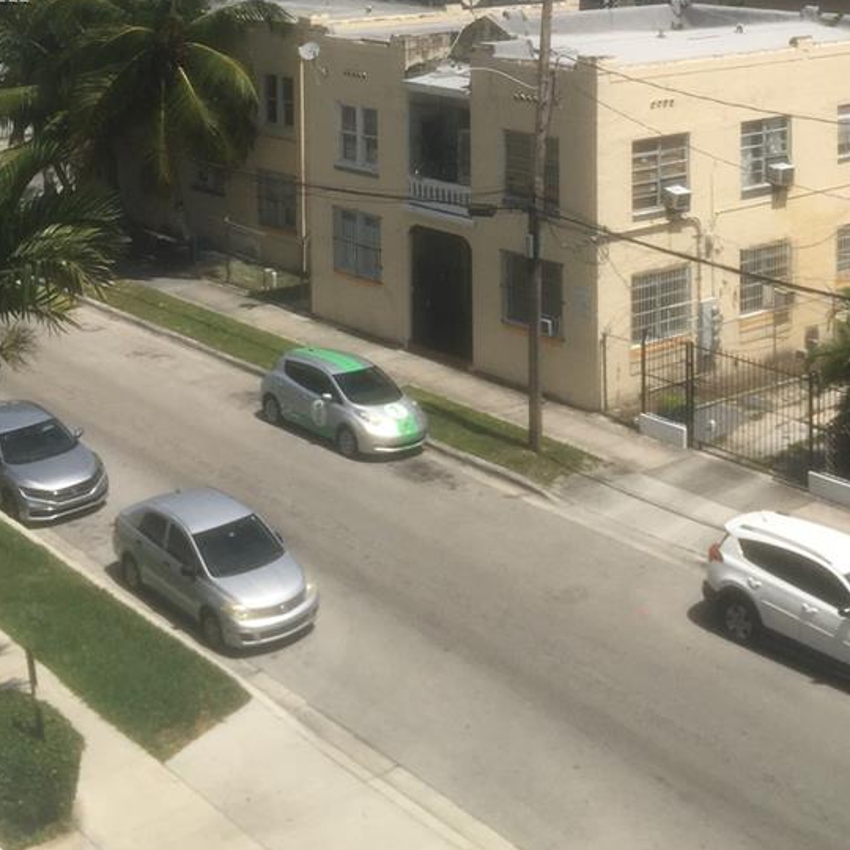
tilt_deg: -1.6
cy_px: -3
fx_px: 1584
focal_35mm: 57
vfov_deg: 28.2
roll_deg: +0.8
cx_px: 450
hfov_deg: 30.0
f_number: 2.2
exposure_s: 1/2653
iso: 25
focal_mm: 4.15
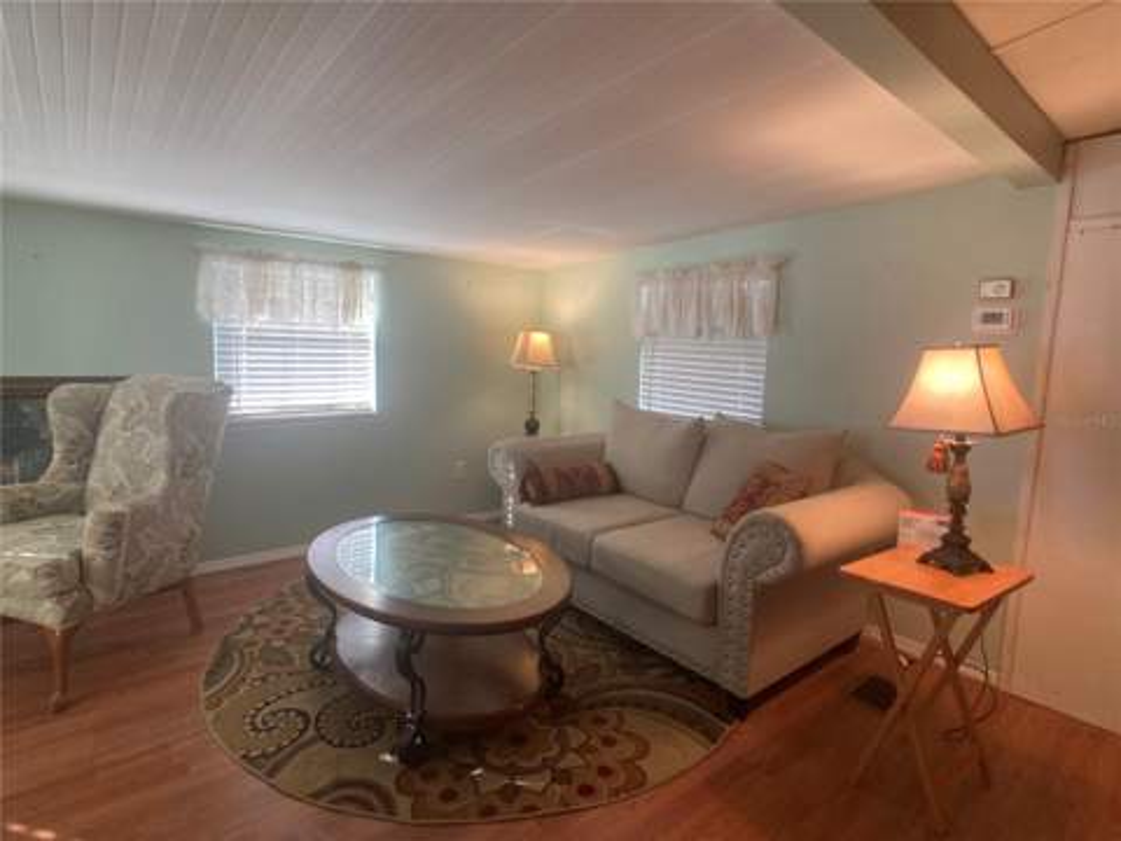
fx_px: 907
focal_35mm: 28
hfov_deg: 63.4
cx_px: 560
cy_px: 420
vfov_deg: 49.7
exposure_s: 1/60
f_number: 1.8
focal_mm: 3.99
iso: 100
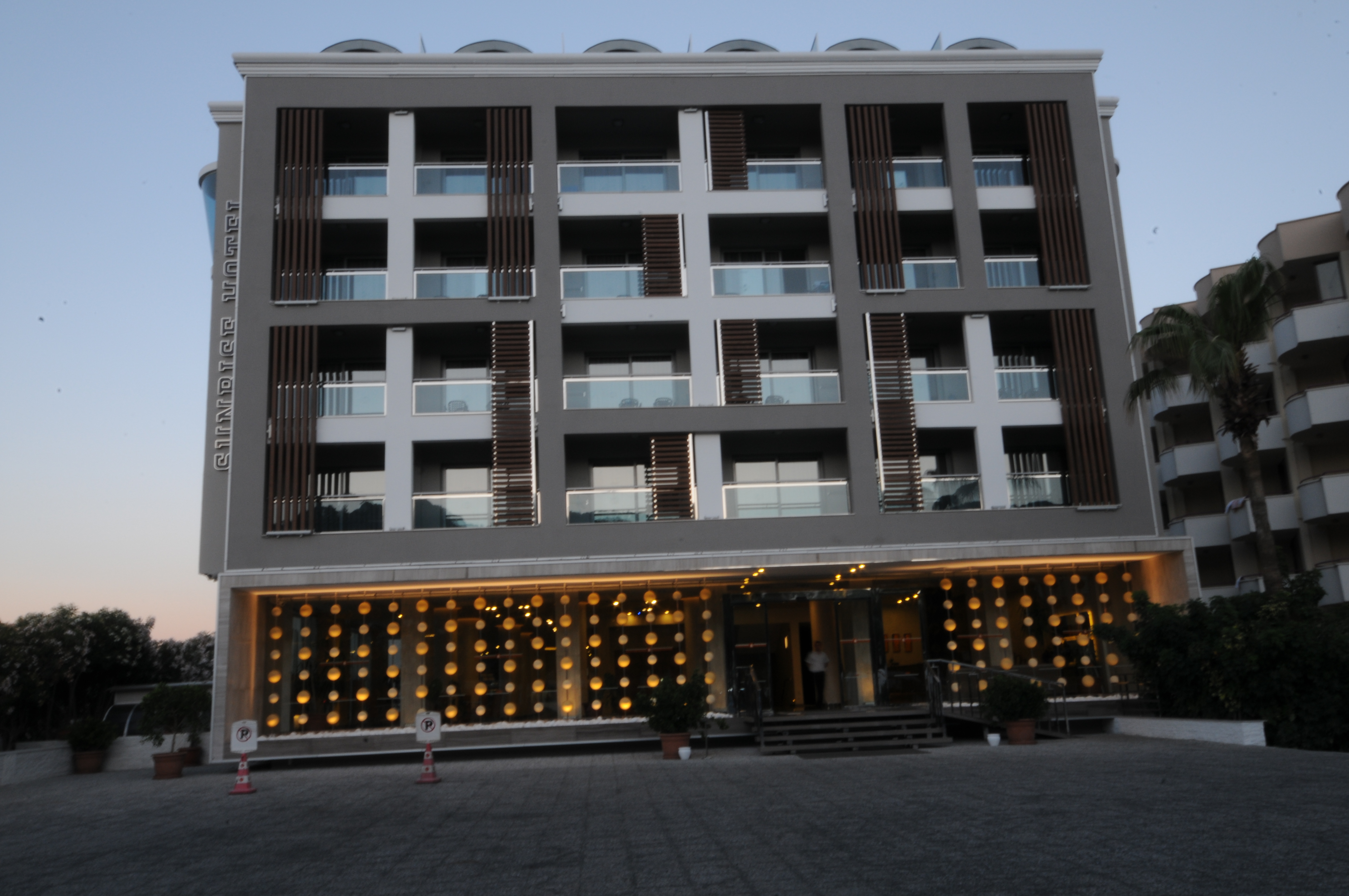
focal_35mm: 30
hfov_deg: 62.0
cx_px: 674
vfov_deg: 43.5
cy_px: 448
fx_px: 1123
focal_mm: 20
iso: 200
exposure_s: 1/1.3
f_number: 32
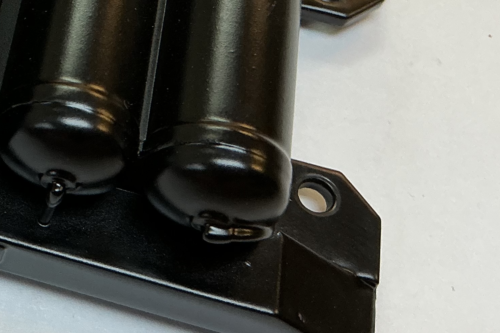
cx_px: -149
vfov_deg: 16.3
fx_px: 1139
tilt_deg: -57.0
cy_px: -15
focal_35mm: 82
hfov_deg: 22.2
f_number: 1.8
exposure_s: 1/120
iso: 50
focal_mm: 3
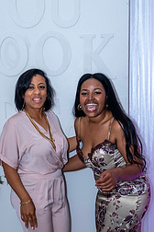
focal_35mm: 66
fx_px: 423
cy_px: 135
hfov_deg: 20.5
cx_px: 45
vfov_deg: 30.5
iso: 800
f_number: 3.5
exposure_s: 1/125
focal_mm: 37
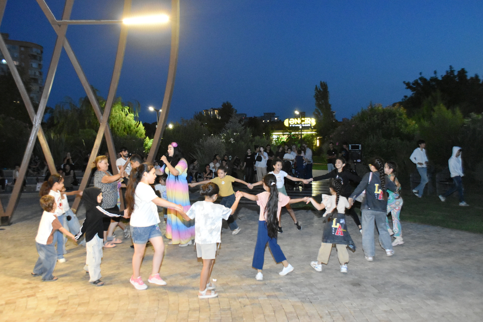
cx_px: 242
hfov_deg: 61.9
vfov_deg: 43.6
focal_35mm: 30
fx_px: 402
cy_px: 161
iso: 6400
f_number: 3.8
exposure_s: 1/60
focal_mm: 20
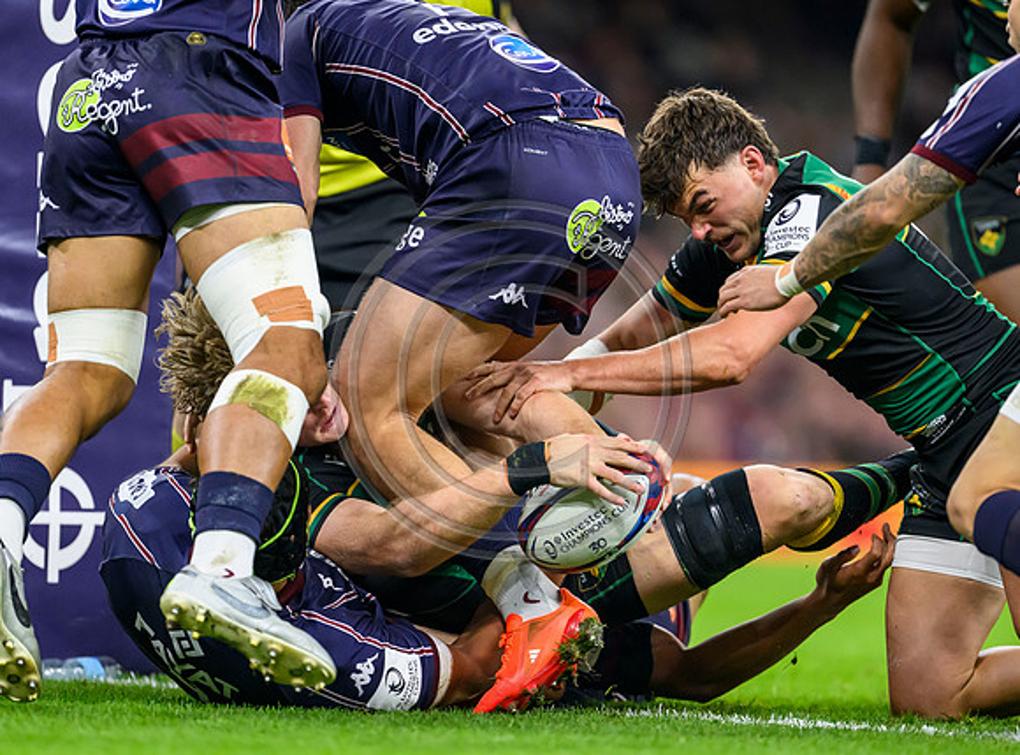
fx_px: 14138
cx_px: 604
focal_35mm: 482
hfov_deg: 4.1
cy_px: 424
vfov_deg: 3.1
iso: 5000
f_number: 3.2
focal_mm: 400
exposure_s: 1/2500
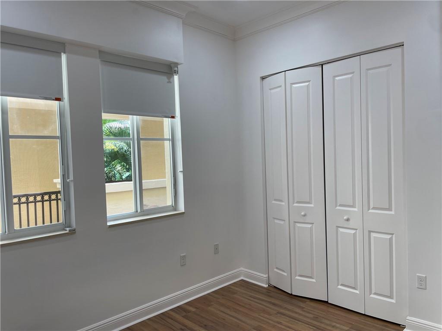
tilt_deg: -2.4
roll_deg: +1.5
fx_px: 332
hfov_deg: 67.3
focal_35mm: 26
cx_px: 221
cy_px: 166
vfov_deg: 53.1
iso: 32
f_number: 1.6
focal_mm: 4.2
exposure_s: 1/154
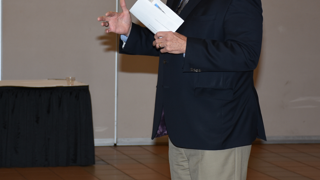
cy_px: 52
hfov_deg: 15.3
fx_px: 1188
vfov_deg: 8.7
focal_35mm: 140
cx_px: 102
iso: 200
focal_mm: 52
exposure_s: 1/60
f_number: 4.8
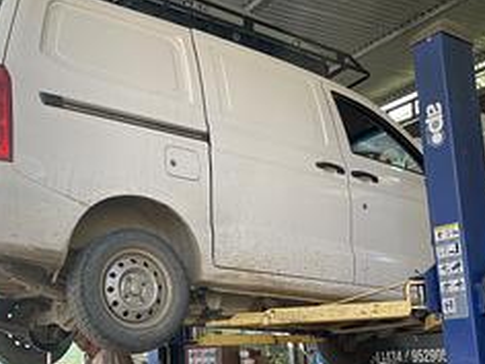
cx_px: 184
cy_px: 253
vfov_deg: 30.6
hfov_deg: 40.2
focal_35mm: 47
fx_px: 659
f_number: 1.6
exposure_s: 1/290
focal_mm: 4.2
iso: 32
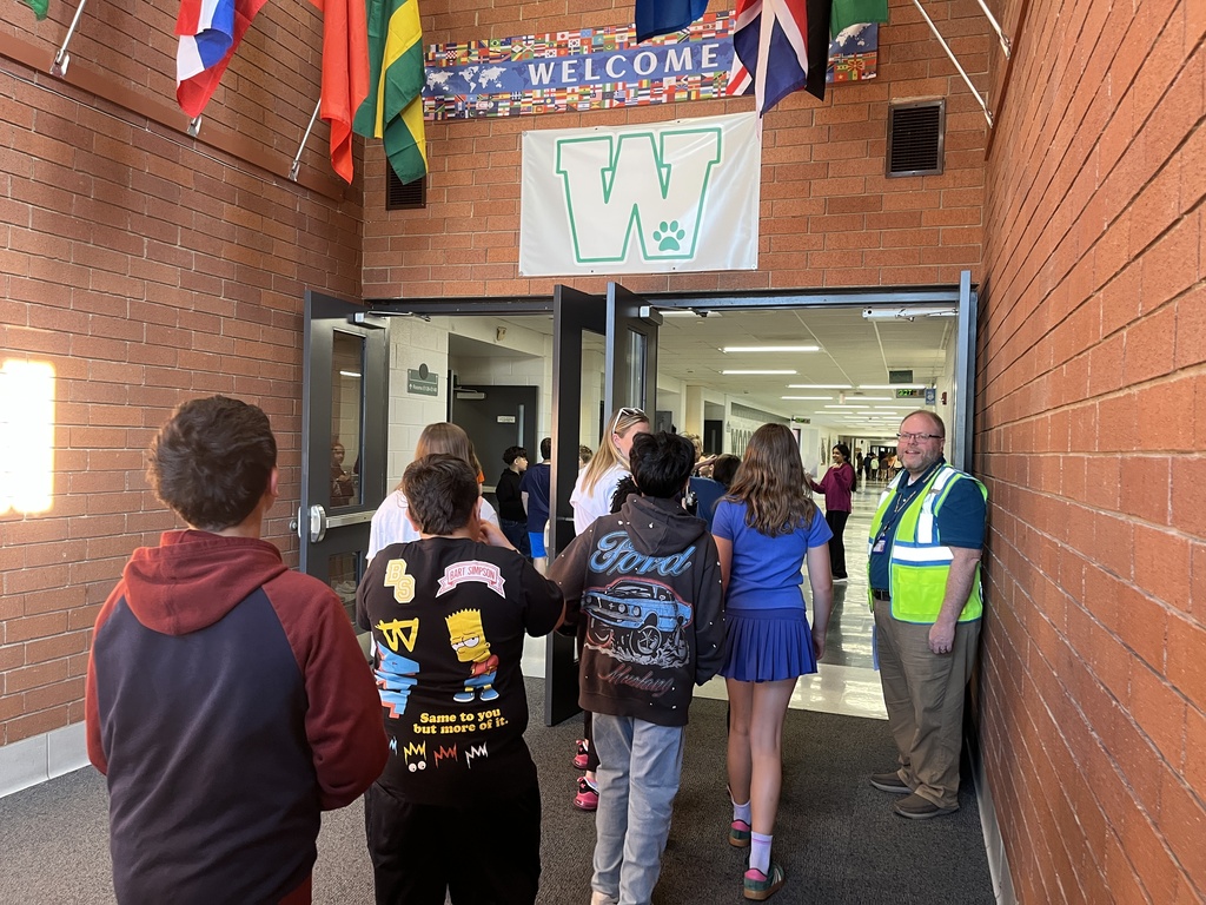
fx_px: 906
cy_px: 452
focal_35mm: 26
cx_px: 603
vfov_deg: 53.1
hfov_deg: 67.3
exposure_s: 1/60
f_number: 1.6
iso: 160
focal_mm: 5.1
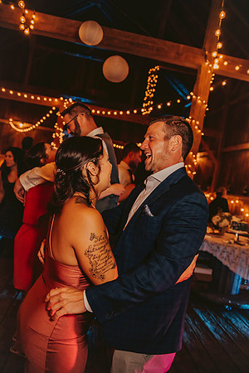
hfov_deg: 46.4
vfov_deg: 65.5
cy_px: 186
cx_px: 124
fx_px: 290
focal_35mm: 28
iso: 1250
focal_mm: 28
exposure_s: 1/125
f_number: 2.8
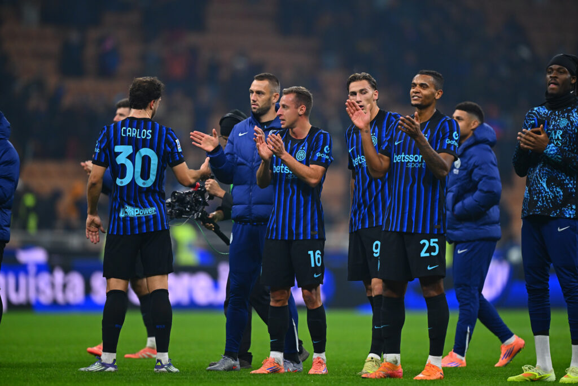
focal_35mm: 400
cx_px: 289
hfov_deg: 5.2
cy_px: 193
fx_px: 6423
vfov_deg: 3.4
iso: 2000
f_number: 2.8
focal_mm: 400
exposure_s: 1/1600
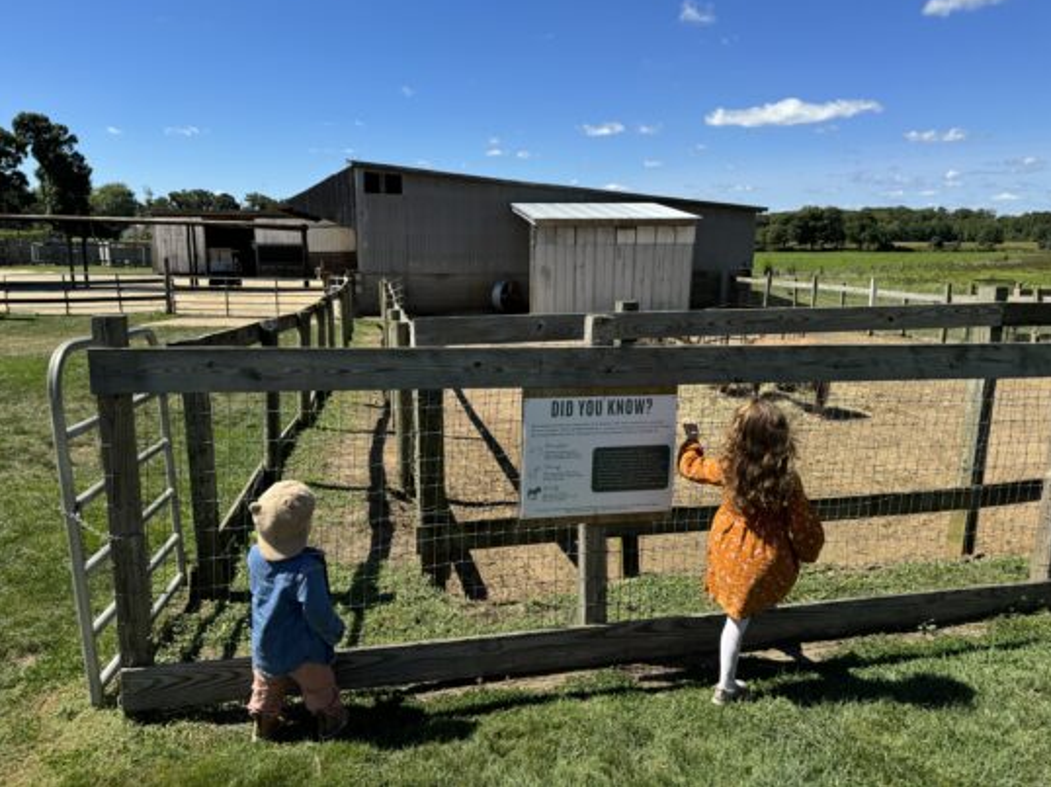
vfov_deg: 54.8
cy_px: 379
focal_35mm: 25
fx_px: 759
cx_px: 512
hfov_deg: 69.4
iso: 80
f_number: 1.78
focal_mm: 6.76
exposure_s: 1/3802
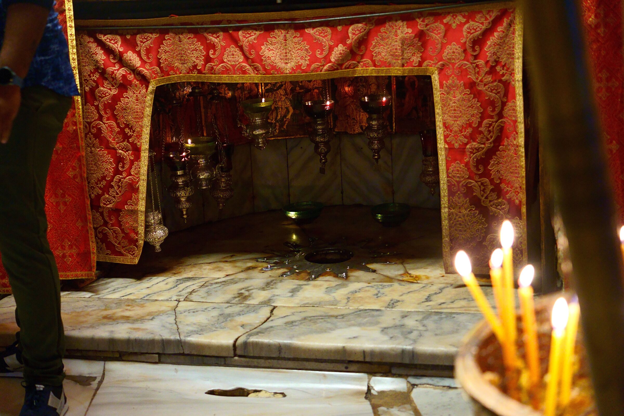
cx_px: 312
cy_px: 208
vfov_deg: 21.6
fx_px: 1092
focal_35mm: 63
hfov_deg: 31.9
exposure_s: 1/125
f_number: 4
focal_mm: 63
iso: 5000
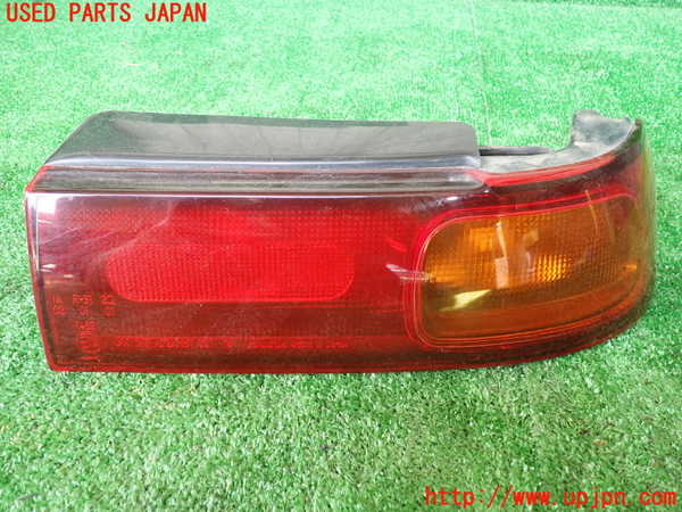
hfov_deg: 60.0
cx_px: 341
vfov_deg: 46.8
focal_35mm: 30
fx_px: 591
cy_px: 256
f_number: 2.3
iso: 200
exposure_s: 1/40
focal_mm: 5.4
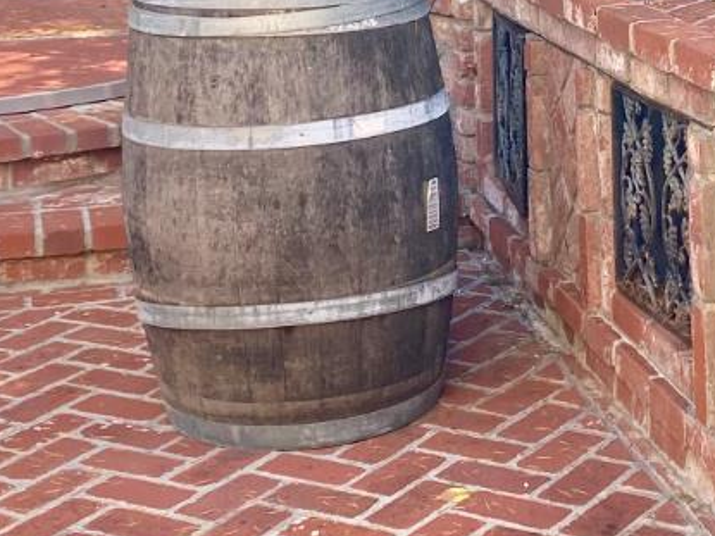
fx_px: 1941
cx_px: 570
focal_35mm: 94
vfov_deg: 15.4
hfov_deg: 20.6
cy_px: -11
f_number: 1.8
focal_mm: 4.25
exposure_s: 1/136
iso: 32
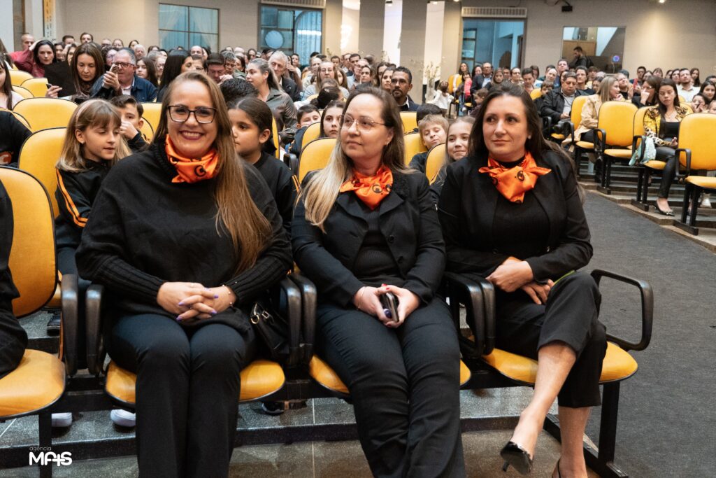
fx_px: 746
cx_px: 358
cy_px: 239
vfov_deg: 35.5
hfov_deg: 51.3
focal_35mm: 38
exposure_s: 1/160
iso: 6400
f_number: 3.5
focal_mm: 25
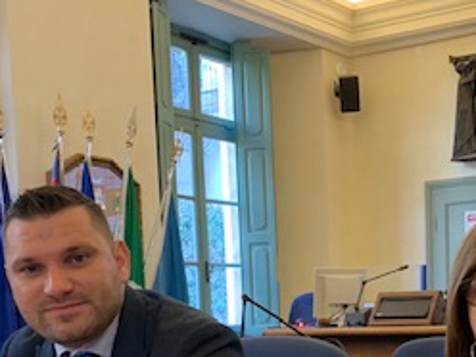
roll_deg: +1.9
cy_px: 399
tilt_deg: -5.3
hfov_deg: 28.4
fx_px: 921
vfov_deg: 20.8
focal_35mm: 67
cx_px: 380
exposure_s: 1/60
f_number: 1.8
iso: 200
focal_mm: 4.25
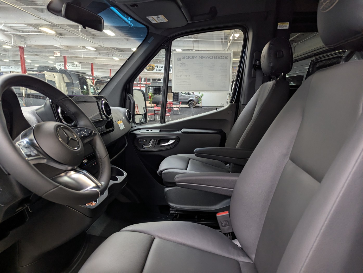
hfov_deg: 71.5
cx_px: 182
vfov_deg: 56.9
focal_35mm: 24
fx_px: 252
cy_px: 136
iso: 515
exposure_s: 1/120
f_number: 1.85
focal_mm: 6.81
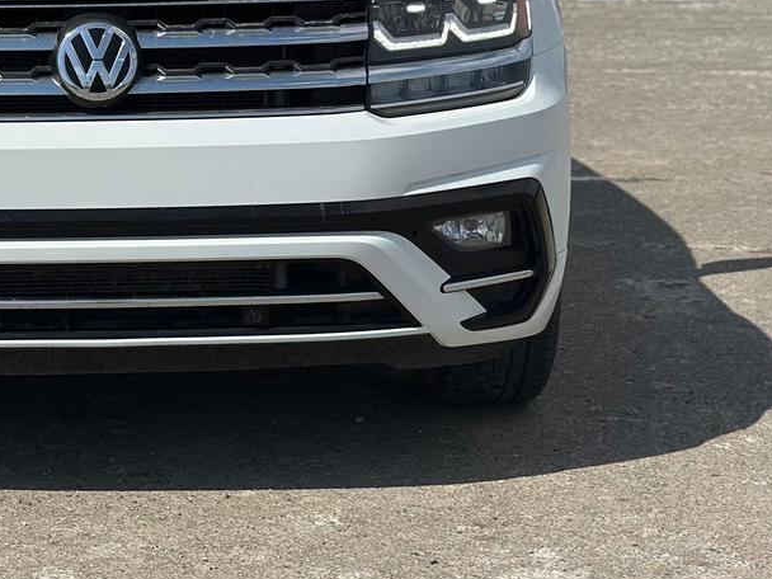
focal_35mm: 101
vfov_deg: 14.4
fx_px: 2252
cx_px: 56
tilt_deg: -5.1
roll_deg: +1.8
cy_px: 8
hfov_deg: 19.1
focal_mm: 6.86
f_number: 1.78
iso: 100
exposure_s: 1/13699
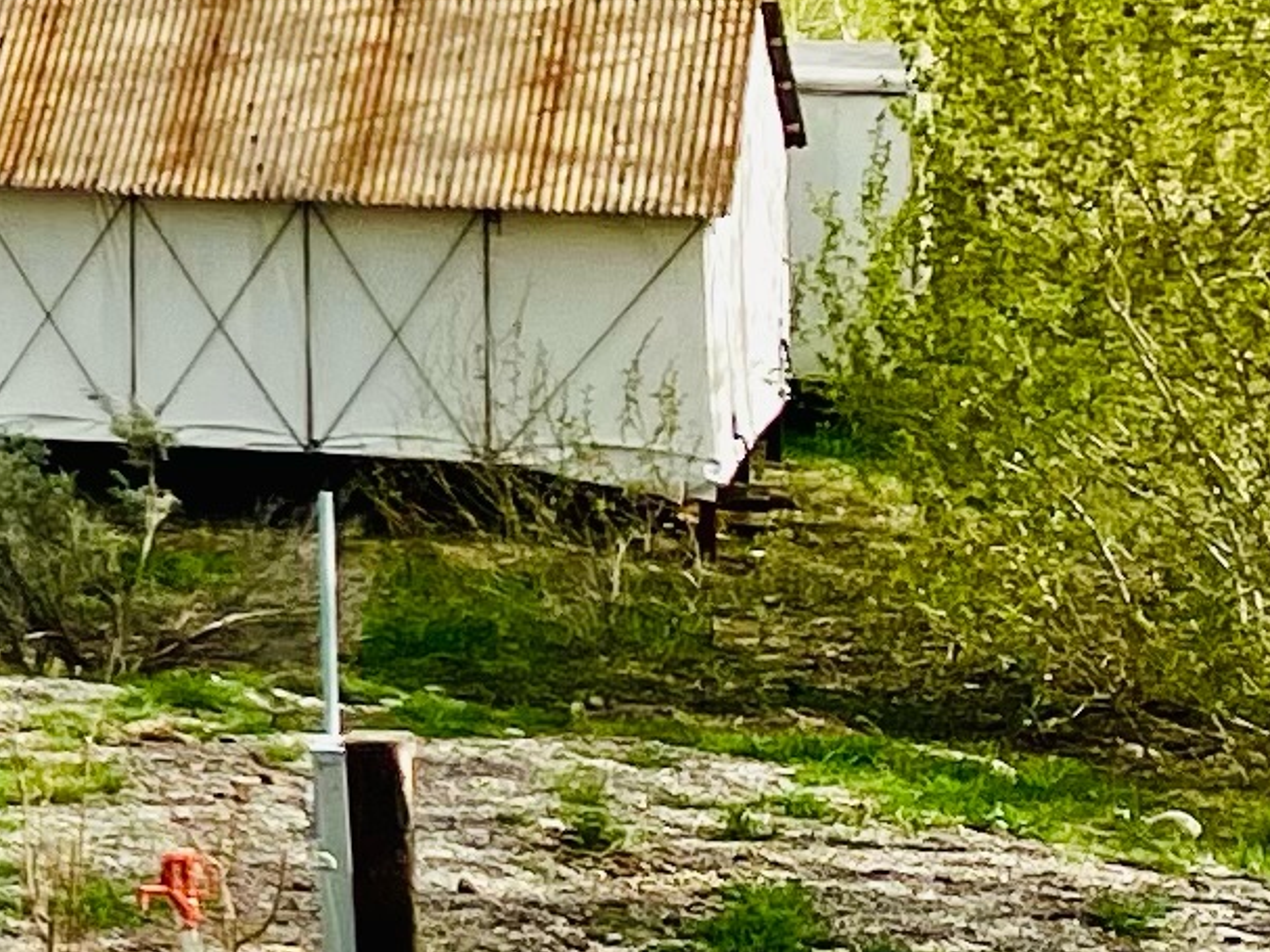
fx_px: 6823
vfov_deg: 7.9
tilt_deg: -1.4
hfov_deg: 8.4
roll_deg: +0.9
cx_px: -2919
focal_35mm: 186
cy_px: -385
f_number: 1.8
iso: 32
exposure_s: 1/1621
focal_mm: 3.99
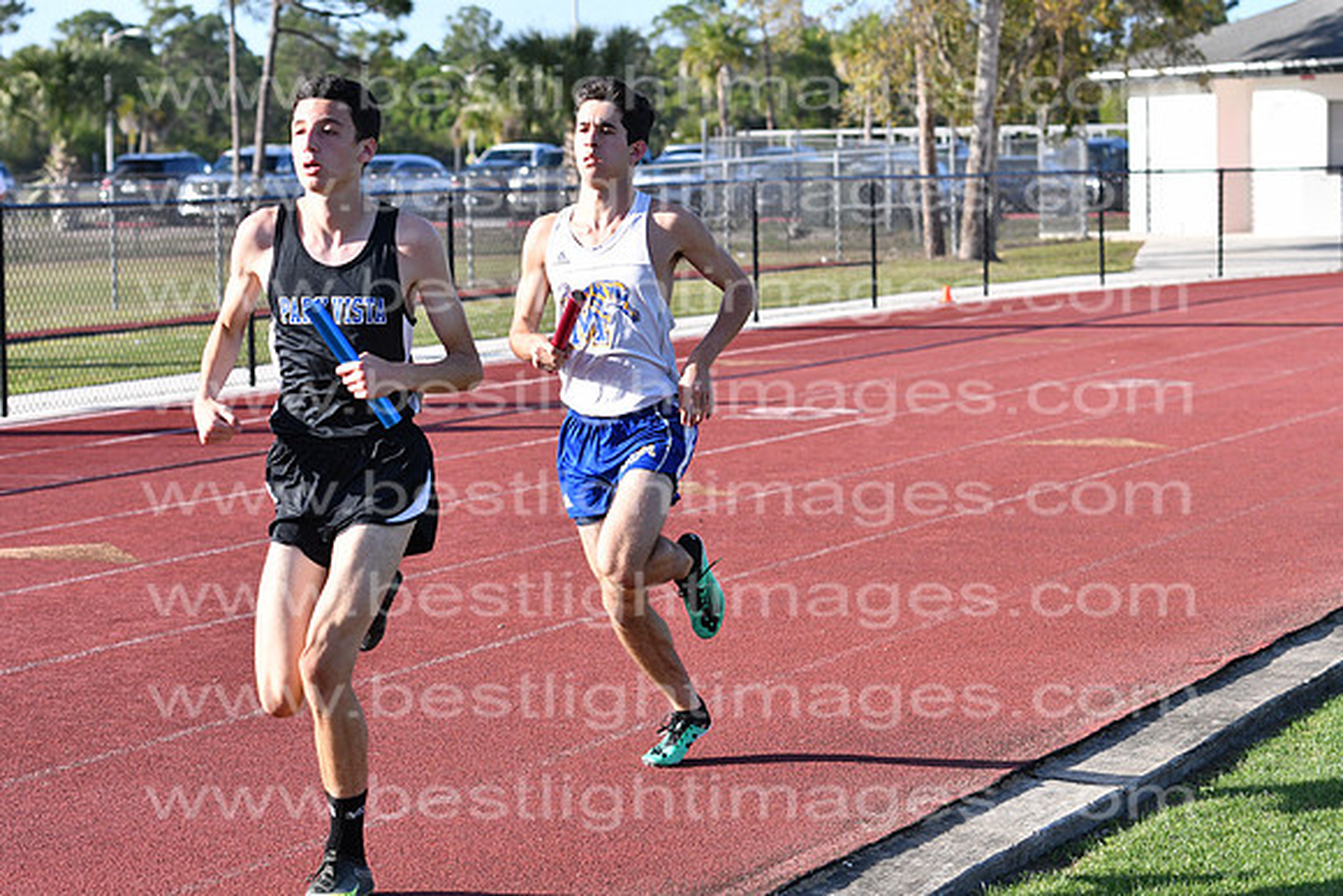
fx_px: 3918
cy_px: 448
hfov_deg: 19.5
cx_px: 672
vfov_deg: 13.0
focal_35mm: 105
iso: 800
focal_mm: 70
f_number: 5.6
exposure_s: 1/4000
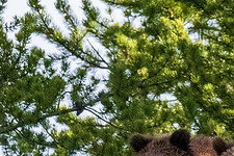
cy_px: -7
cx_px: 245
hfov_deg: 0.8
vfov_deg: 0.5
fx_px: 16353
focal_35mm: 2516
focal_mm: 420
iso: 5600
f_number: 11
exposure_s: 1/1600
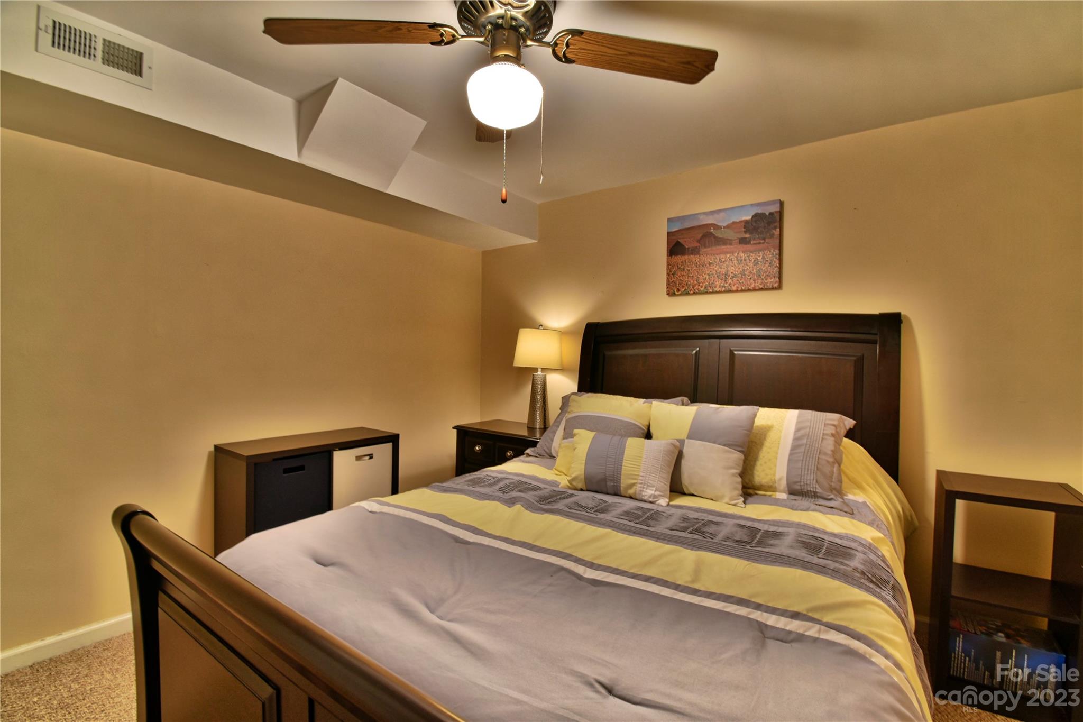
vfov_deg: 77.3
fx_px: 451
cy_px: 361
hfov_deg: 100.4
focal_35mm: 15
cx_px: 542
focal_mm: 10
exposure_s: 1
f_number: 11
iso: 100
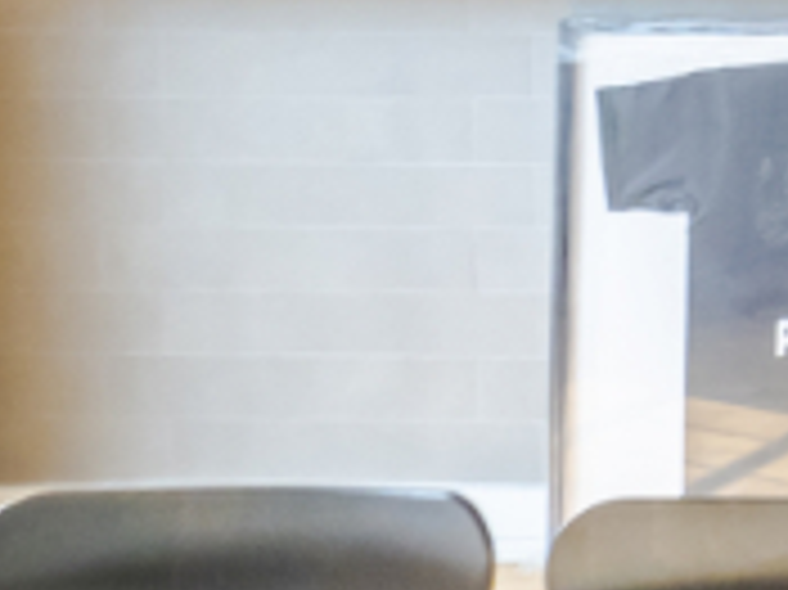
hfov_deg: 14.6
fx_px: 1820
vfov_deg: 15.5
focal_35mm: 80
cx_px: 1932
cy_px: -509
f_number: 4
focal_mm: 7
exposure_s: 1/200
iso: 400
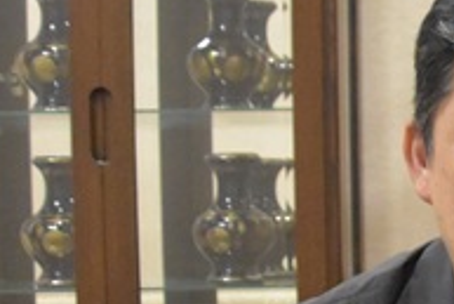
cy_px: 371
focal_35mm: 137
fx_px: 1729
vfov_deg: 9.9
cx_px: 887
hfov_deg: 13.1
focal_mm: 18
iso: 6400
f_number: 3.5
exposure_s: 1/640
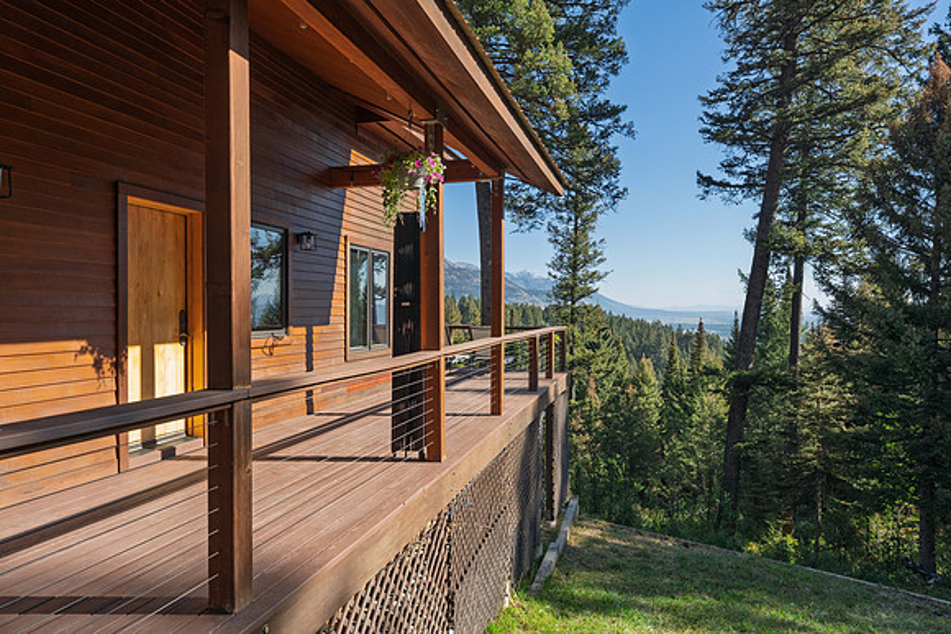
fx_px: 634
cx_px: 476
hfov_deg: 73.7
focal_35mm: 24
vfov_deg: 53.2
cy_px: 317
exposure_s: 1/400
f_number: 8
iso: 400
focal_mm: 24
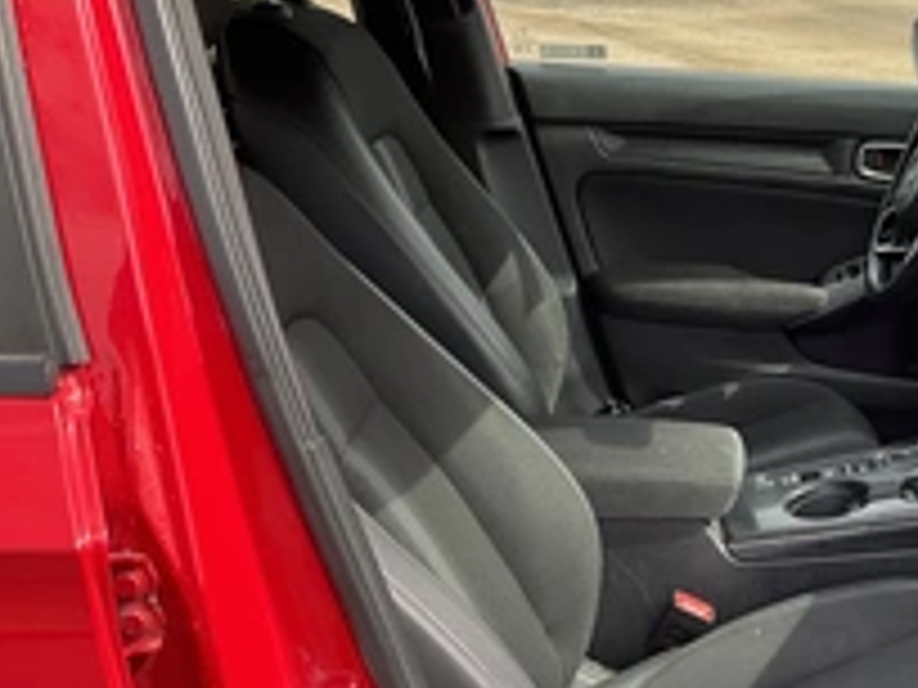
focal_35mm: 57
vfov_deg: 25.3
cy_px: 540
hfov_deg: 31.8
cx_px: 864
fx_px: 1512
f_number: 1.8
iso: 20
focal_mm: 3
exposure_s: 1/228
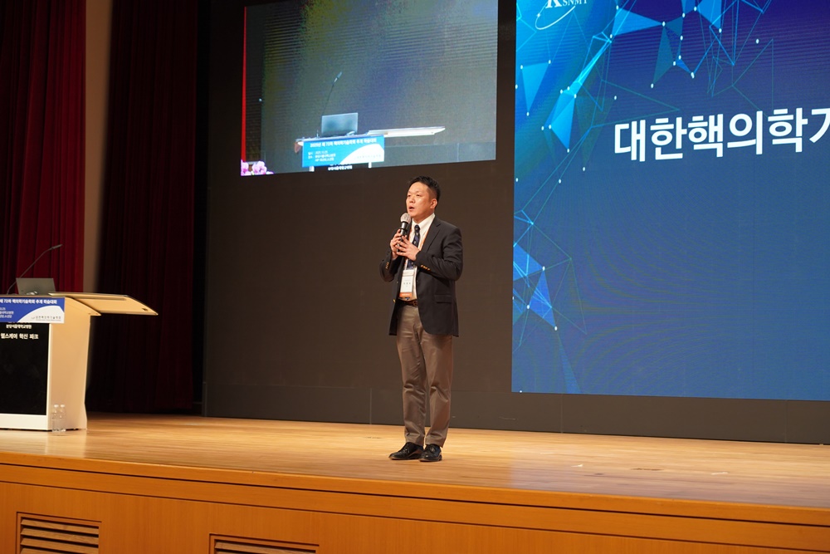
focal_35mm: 71
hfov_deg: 28.4
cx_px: 415
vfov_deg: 19.2
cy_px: 277
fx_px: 1637
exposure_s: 1/160
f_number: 4
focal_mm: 71
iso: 1600
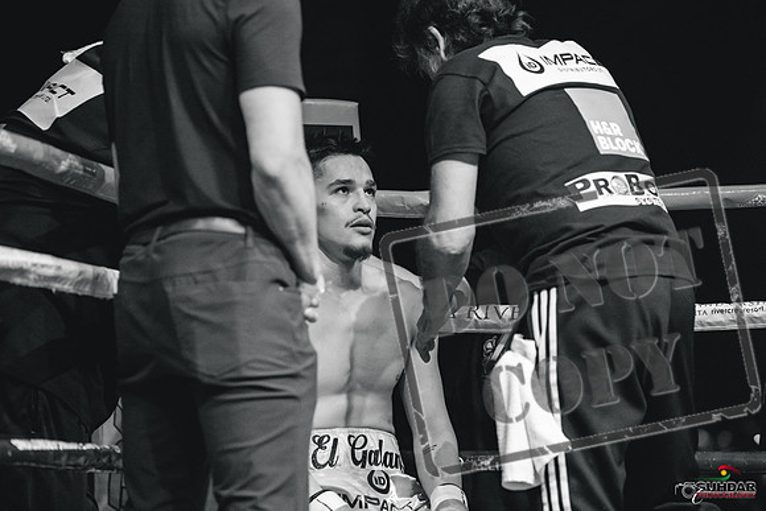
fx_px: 3192
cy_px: 256
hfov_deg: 13.7
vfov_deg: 9.2
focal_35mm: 150
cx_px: 383
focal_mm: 150
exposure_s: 1/640
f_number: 3.2
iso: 4000
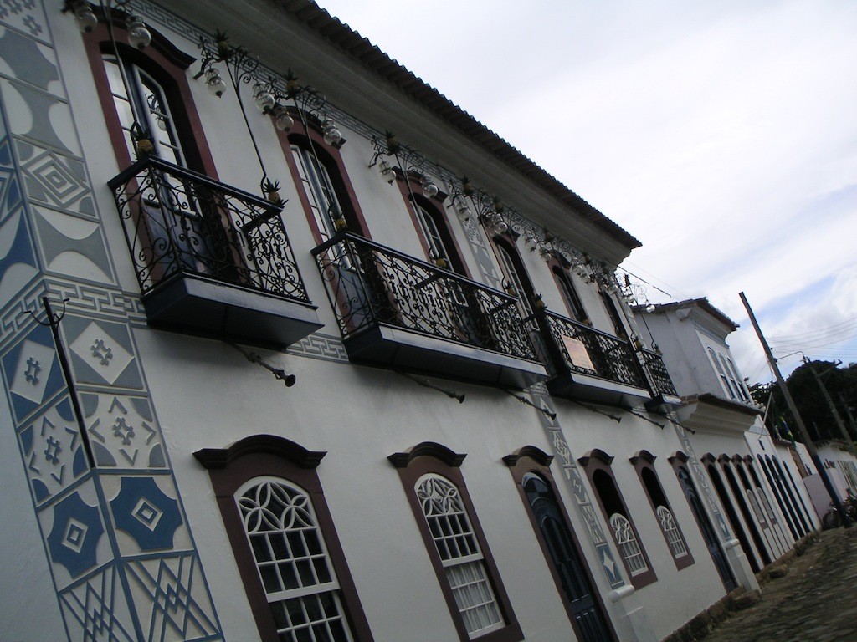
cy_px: 321
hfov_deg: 49.0
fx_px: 941
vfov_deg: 37.7
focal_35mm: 38
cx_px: 428
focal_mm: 6
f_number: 6.7
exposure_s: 1/180
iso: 50
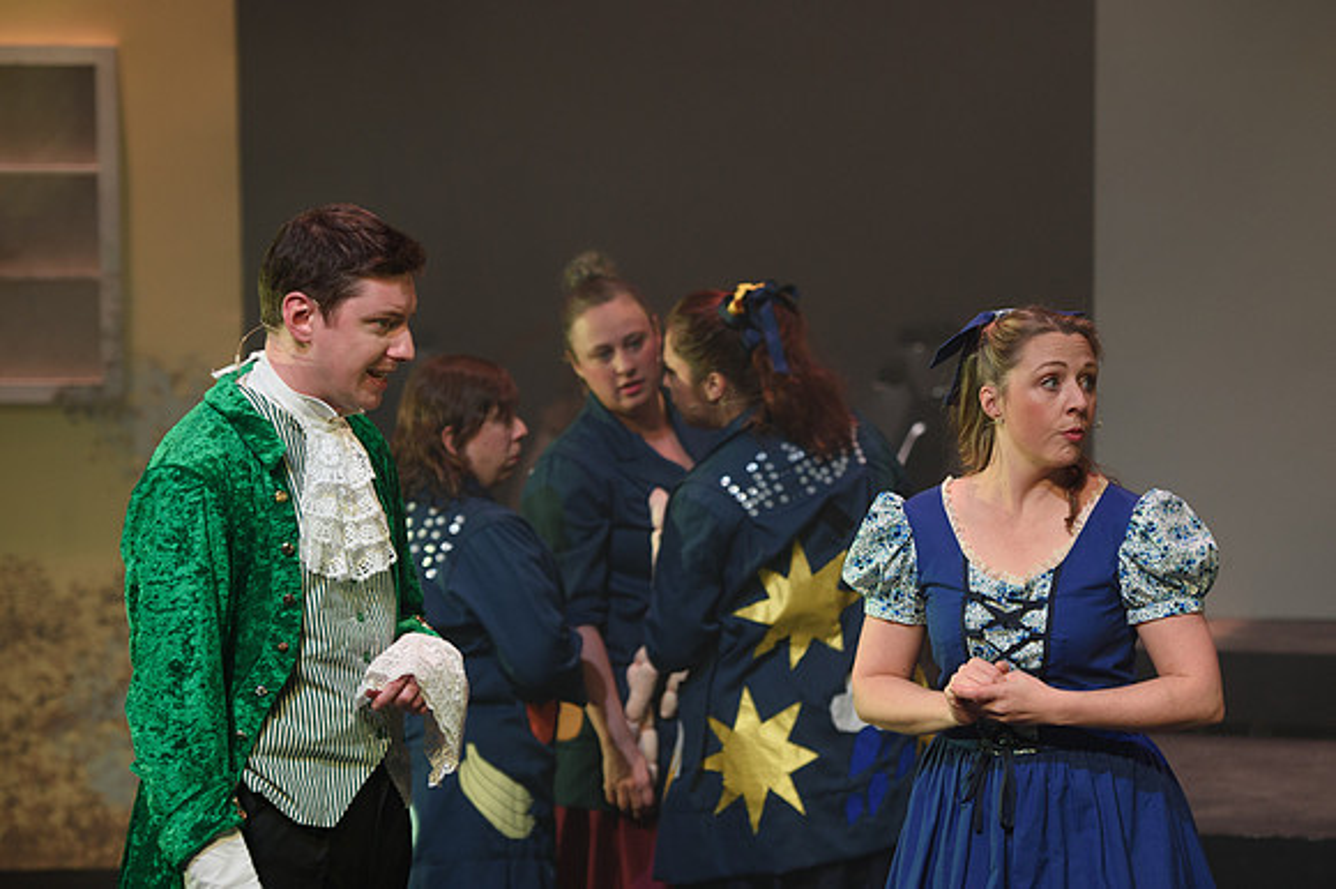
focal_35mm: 136
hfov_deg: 15.1
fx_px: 5047
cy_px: 349
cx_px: 812
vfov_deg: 10.1
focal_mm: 112
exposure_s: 1/125
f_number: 2.8
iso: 800
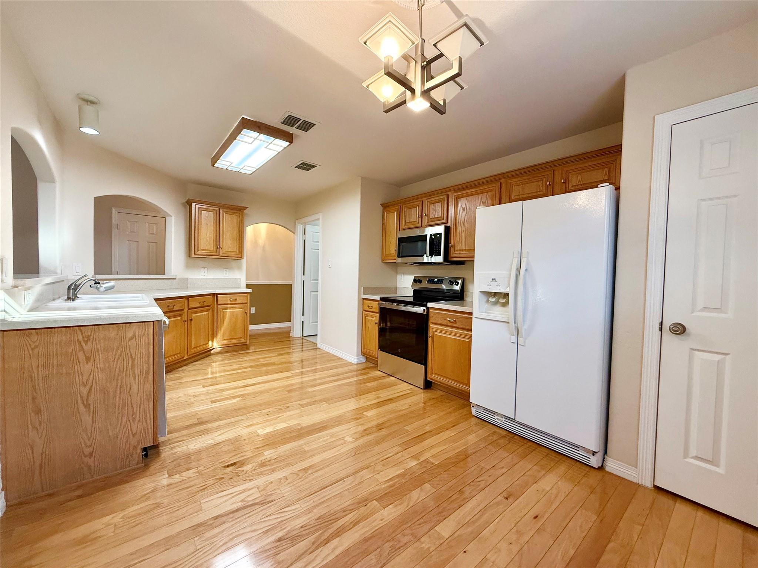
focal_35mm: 14
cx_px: 379
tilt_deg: -1.1
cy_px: 284
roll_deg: -1.6
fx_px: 307
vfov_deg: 85.7
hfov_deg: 102.1
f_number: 2.2
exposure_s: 1/60
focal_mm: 2.22
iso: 200
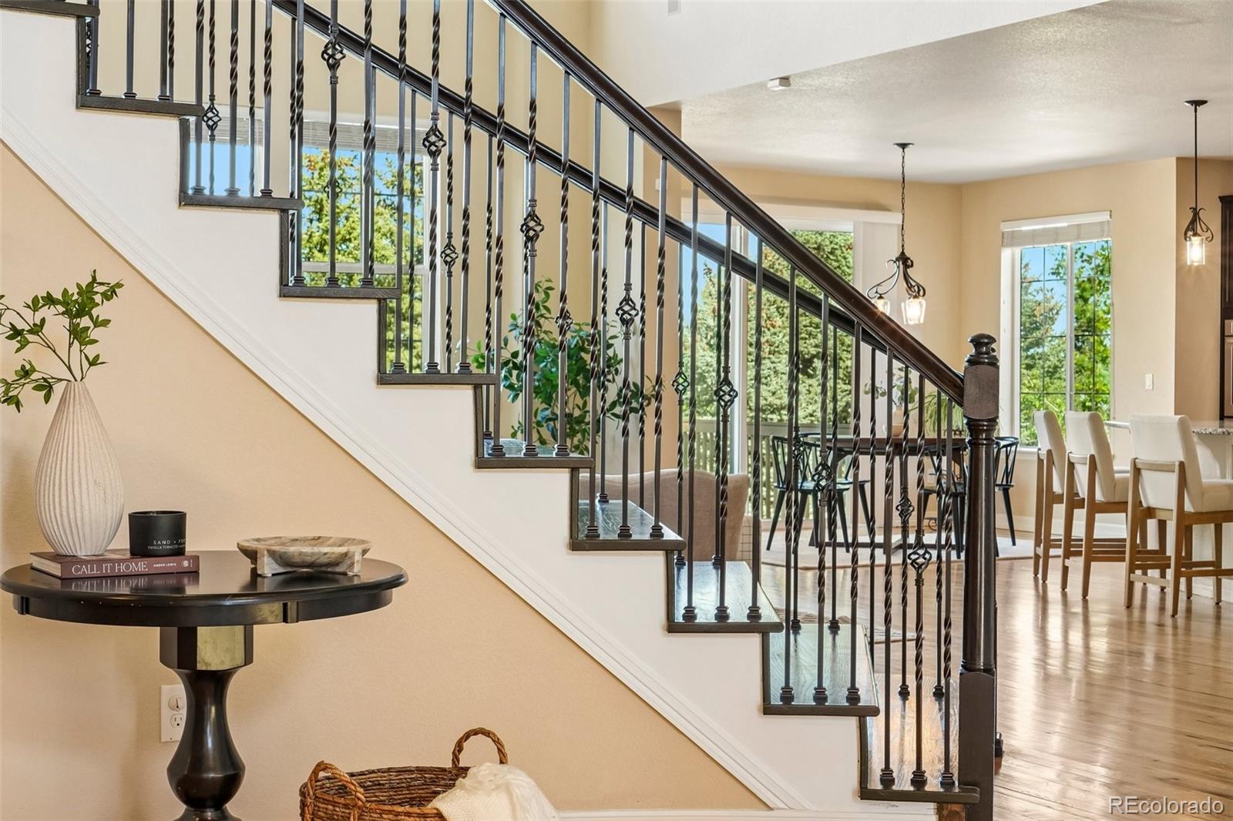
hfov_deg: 37.9
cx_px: 616
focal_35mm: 52
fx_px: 1798
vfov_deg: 25.7
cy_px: 410
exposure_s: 1/30
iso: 400
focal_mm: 35
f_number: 8
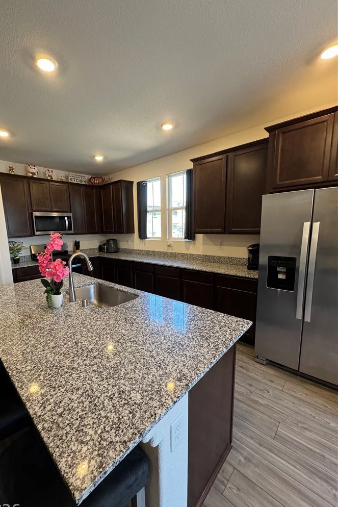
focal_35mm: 15
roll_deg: +1.0
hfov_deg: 76.8
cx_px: 143
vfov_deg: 100.4
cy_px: 260
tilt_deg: -8.5
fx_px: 211
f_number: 2.2
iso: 250
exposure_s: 1/120
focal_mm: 2.22
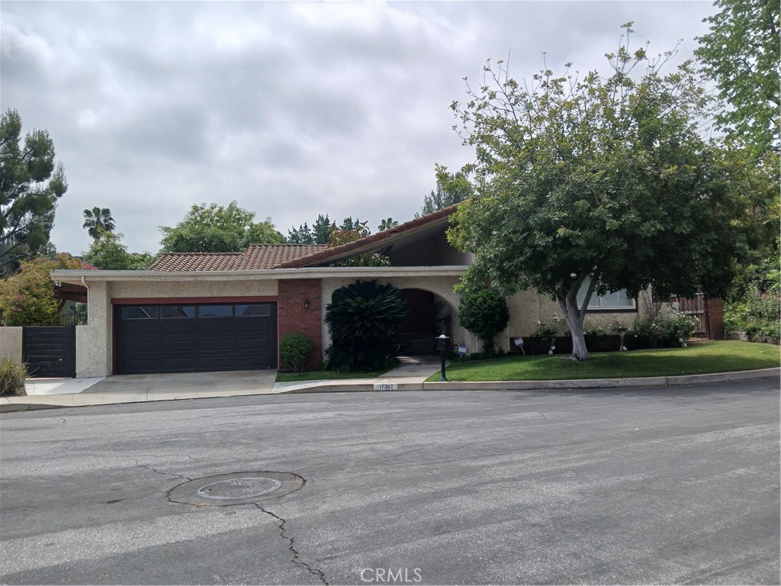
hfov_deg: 67.3
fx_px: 587
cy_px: 293
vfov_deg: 53.1
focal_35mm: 26
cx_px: 390
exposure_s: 1/1385
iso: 20
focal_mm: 3.98
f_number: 1.8
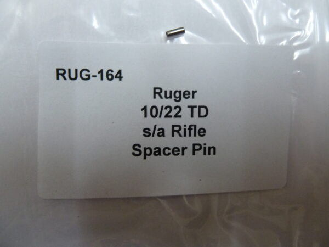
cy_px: 124
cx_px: 164
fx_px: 238
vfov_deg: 54.9
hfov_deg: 69.4
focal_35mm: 25
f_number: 3.3
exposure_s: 1/25
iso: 400
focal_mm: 4.1
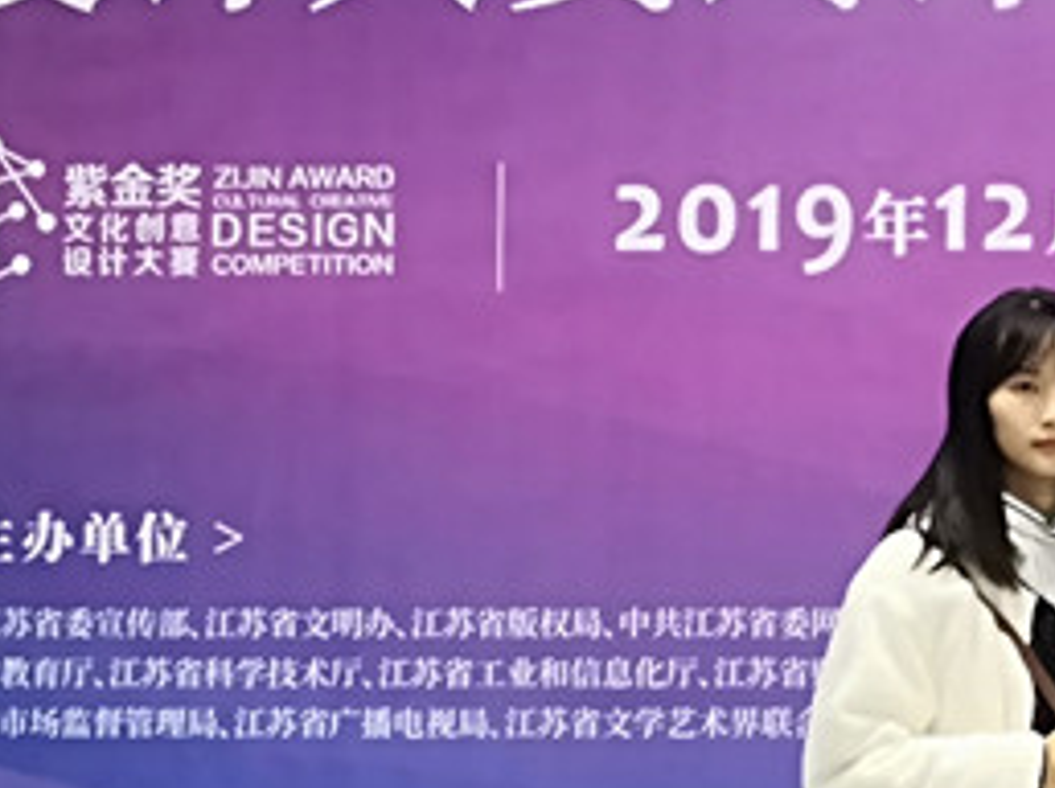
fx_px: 3226
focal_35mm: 106
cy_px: 464
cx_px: 1227
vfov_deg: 13.9
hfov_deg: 17.8
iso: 320
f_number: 1.6
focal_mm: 3.95
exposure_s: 1/33.3
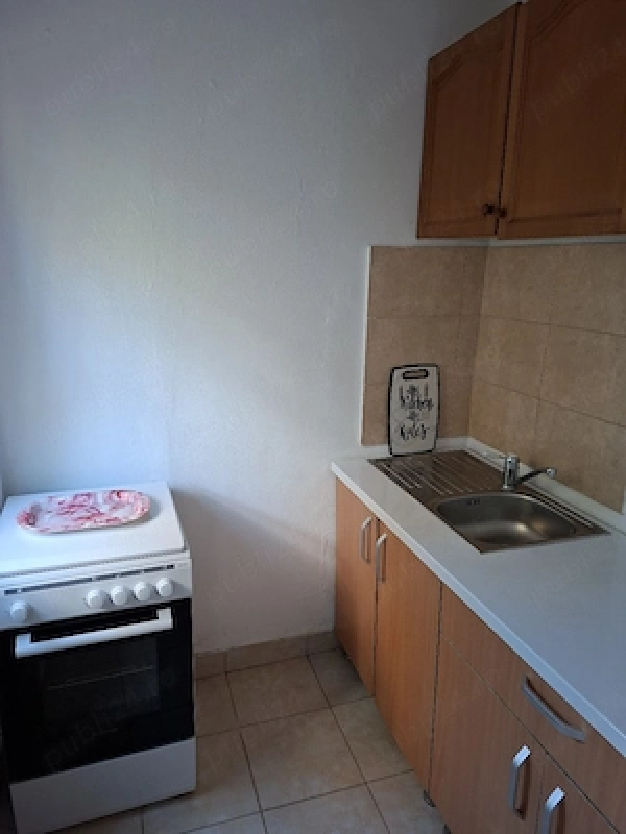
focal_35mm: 23
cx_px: 313
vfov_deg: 73.9
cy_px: 417
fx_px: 555
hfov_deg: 58.9
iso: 400
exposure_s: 1/33
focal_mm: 5.54
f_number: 1.8
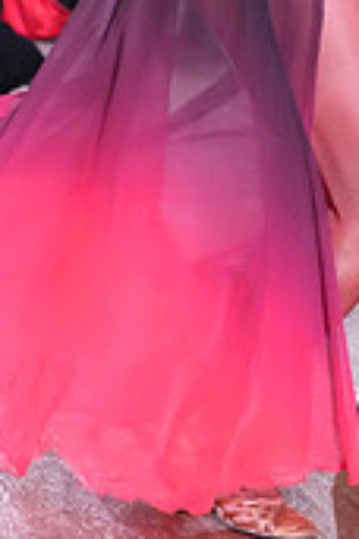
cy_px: -126
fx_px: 2737
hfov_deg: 7.4
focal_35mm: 183
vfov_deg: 11.0
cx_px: 471
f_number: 5.6
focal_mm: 54
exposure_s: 1/320
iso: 5000
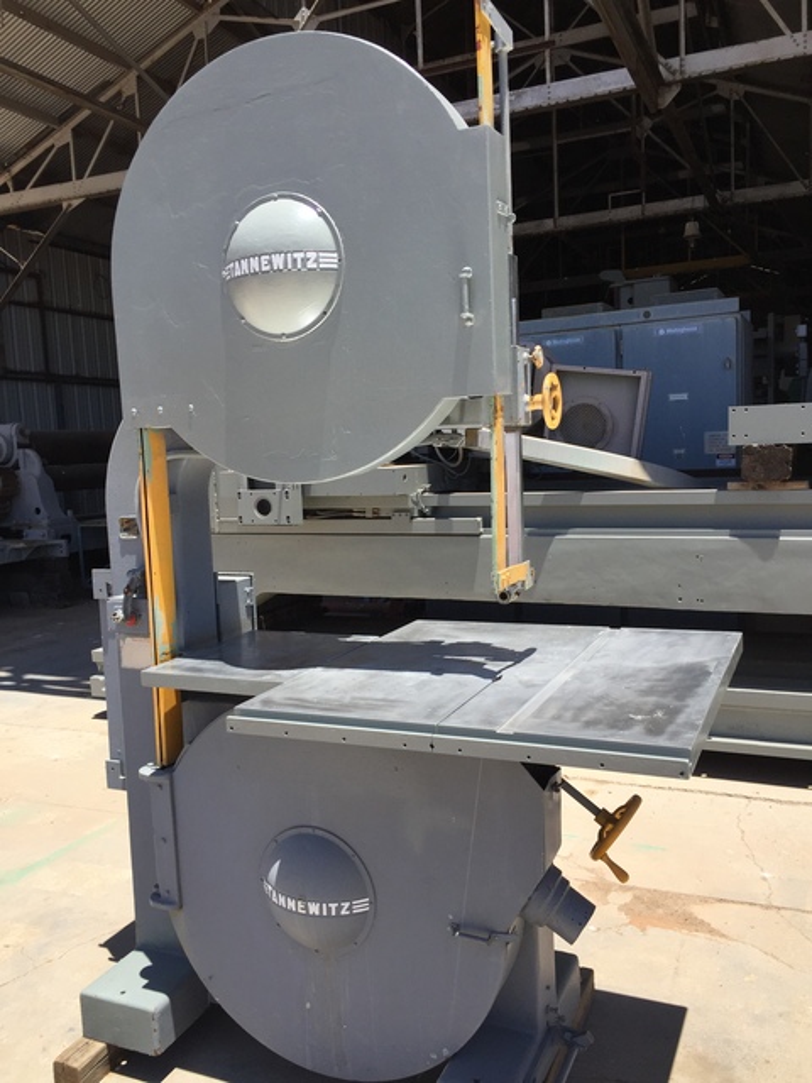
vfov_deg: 61.7
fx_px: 907
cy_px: 542
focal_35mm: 29
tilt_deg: -6.3
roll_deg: +2.9
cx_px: 406
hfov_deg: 48.2
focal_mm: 4.15
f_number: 2.2
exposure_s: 1/2083
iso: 32
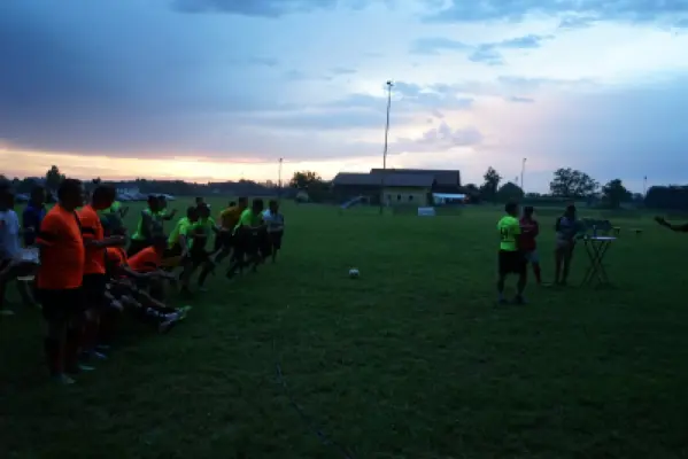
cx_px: 344
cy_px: 230
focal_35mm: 28
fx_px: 535
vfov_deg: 46.4
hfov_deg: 65.4
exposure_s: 1/160
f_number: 4
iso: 1600
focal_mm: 28
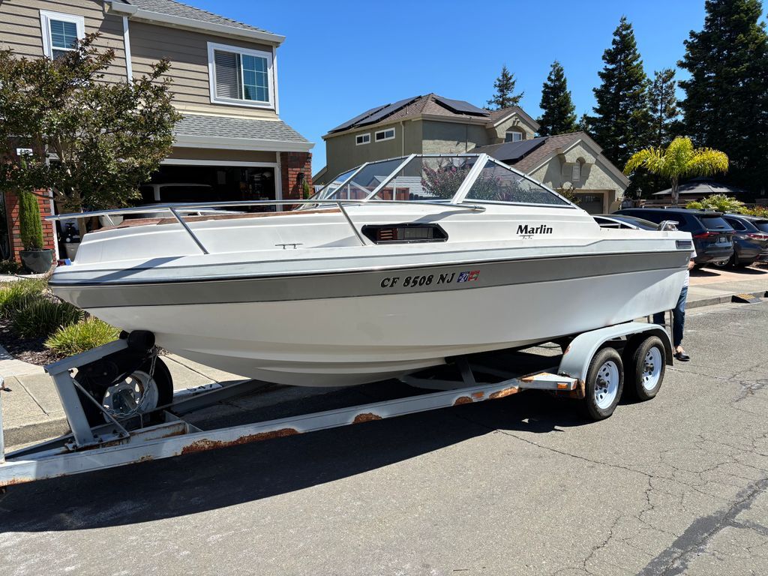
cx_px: 384
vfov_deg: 53.1
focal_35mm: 26
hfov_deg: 67.3
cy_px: 288
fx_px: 577
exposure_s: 1/3106
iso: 50
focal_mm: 5.96
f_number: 1.6
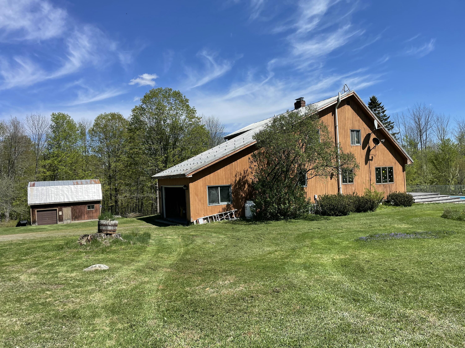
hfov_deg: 67.3
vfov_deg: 53.1
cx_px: 232
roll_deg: +2.8
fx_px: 349
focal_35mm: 26
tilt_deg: -0.3
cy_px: 174
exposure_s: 1/3125
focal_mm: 4.2
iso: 32
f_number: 1.6
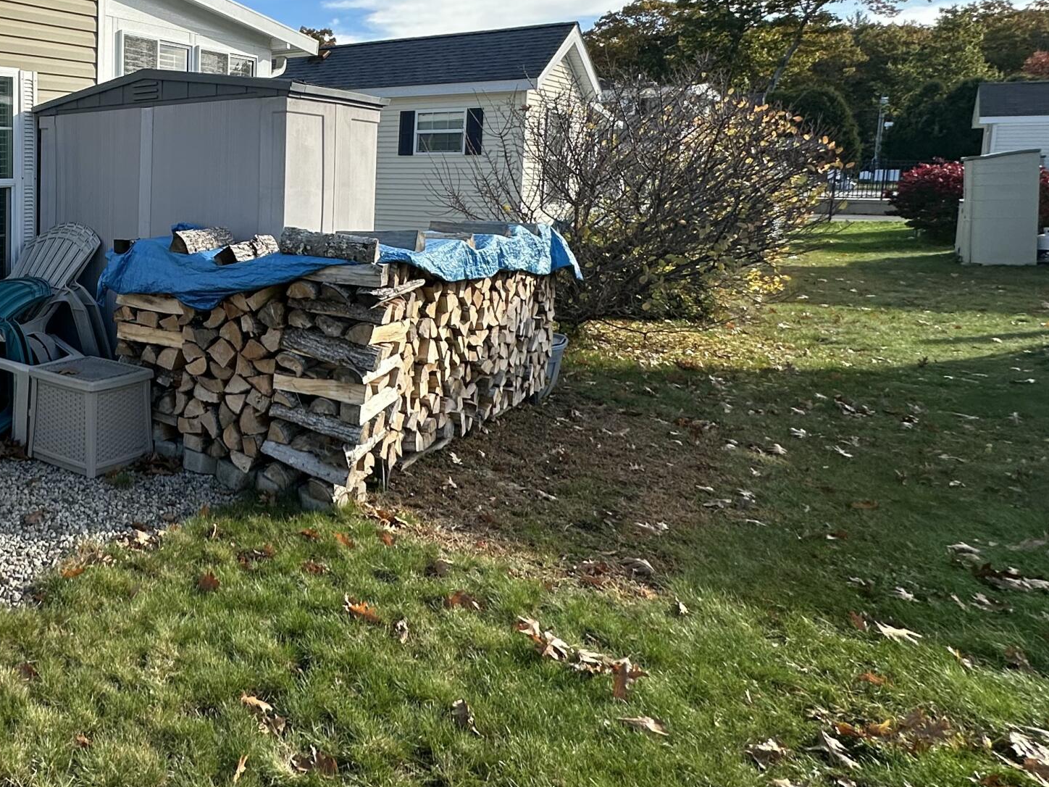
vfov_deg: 47.4
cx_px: 33
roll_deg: -0.1
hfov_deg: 51.3
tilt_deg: -5.9
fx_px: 879
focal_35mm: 29
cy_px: 259
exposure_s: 1/759
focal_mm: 2.22
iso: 50
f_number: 2.2
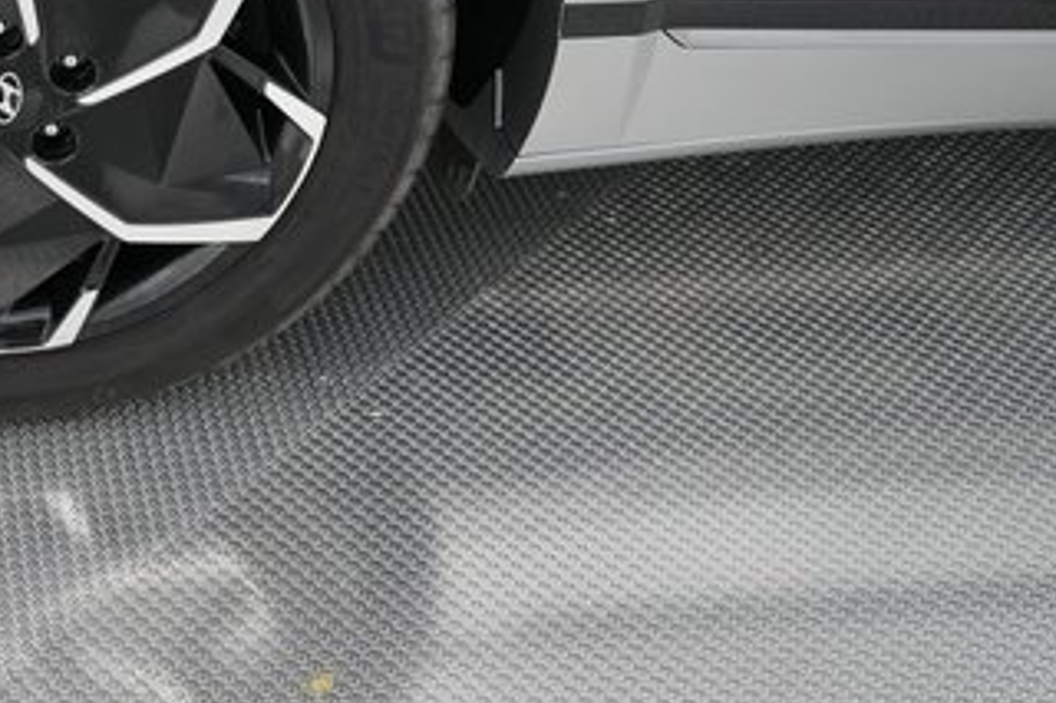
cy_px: 73
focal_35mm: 56
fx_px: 1642
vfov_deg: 23.5
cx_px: 13
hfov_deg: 32.9
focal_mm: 28
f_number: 2.8
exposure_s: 1/250
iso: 3200
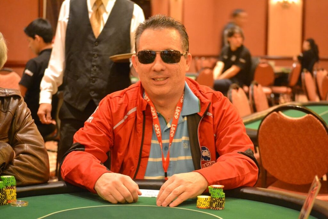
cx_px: 164
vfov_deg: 15.2
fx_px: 820
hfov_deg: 22.6
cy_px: 110
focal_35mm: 90
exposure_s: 1/13
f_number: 4.2
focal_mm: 60
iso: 3200
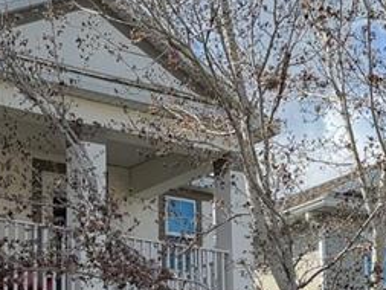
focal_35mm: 97
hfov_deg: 20.2
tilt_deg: +8.5
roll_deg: +0.8
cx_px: 151
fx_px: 1082
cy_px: 310
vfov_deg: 14.9
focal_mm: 6.76
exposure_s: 1/4975
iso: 100
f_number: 1.78
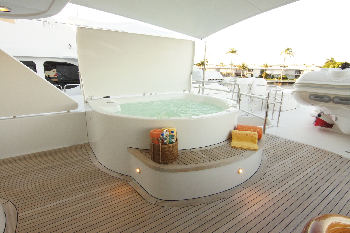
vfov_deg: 67.3
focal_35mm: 18
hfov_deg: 90.0
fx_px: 175
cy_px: 116
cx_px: 175
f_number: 16
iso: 1600
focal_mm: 12
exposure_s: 1/50
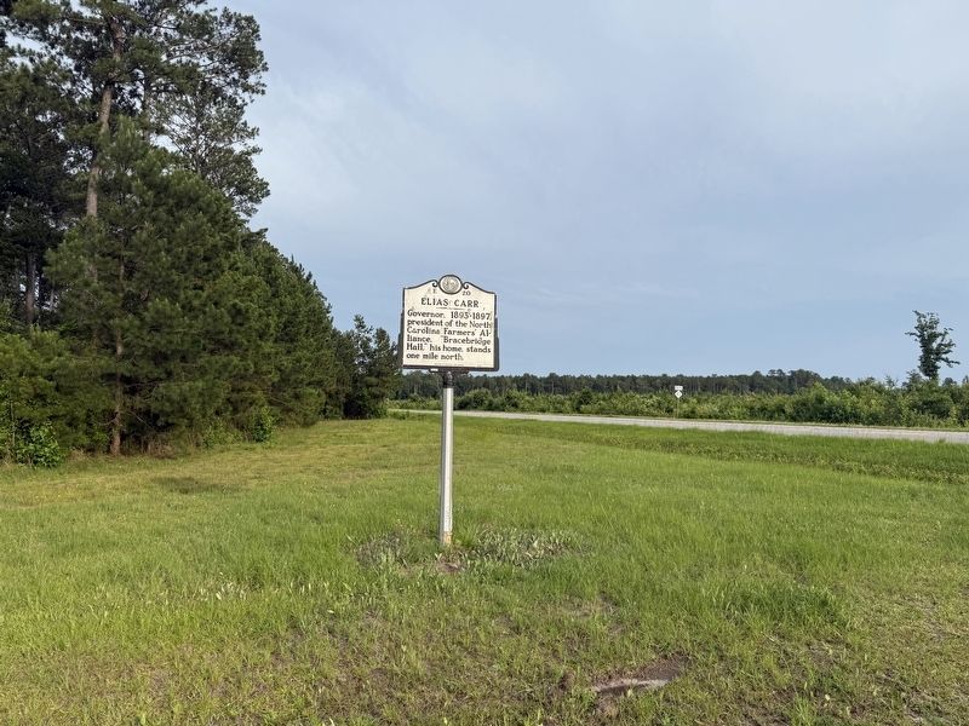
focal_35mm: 24
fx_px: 672
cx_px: 484
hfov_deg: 71.6
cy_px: 363
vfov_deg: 56.8
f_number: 1.78
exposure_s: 1/1855
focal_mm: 6.76
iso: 80
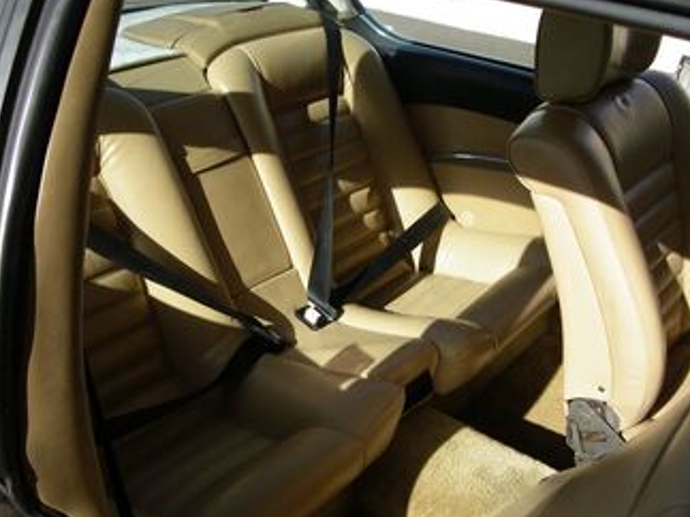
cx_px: 342
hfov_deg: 47.9
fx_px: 777
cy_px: 278
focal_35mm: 39
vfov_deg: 36.8
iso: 80
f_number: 2.6
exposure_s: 1/500
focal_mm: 5.8
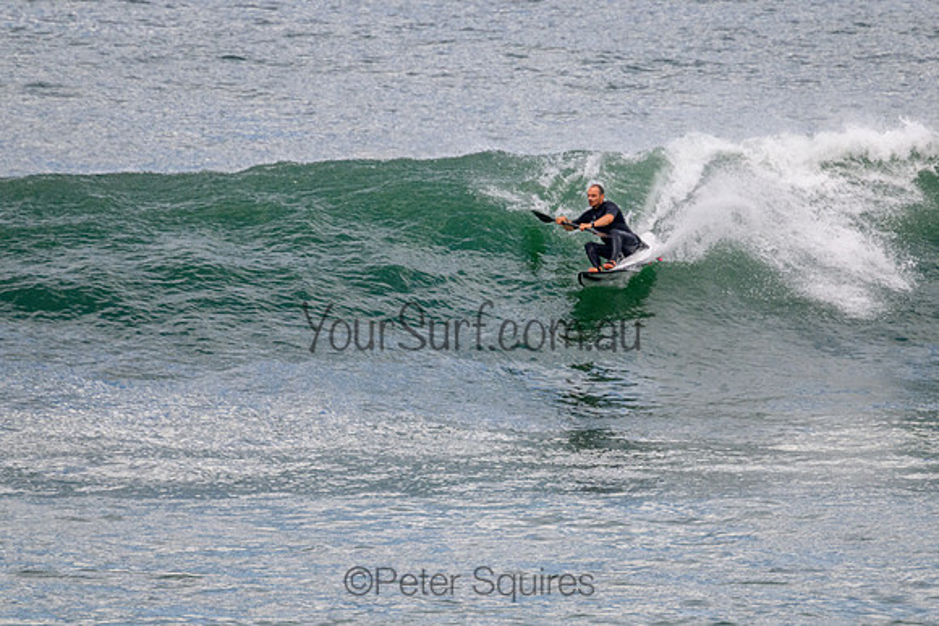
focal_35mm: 1101
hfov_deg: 1.9
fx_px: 28715
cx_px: 467
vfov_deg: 1.3
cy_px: 336
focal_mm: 800
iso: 1250
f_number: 11
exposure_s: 1/2000
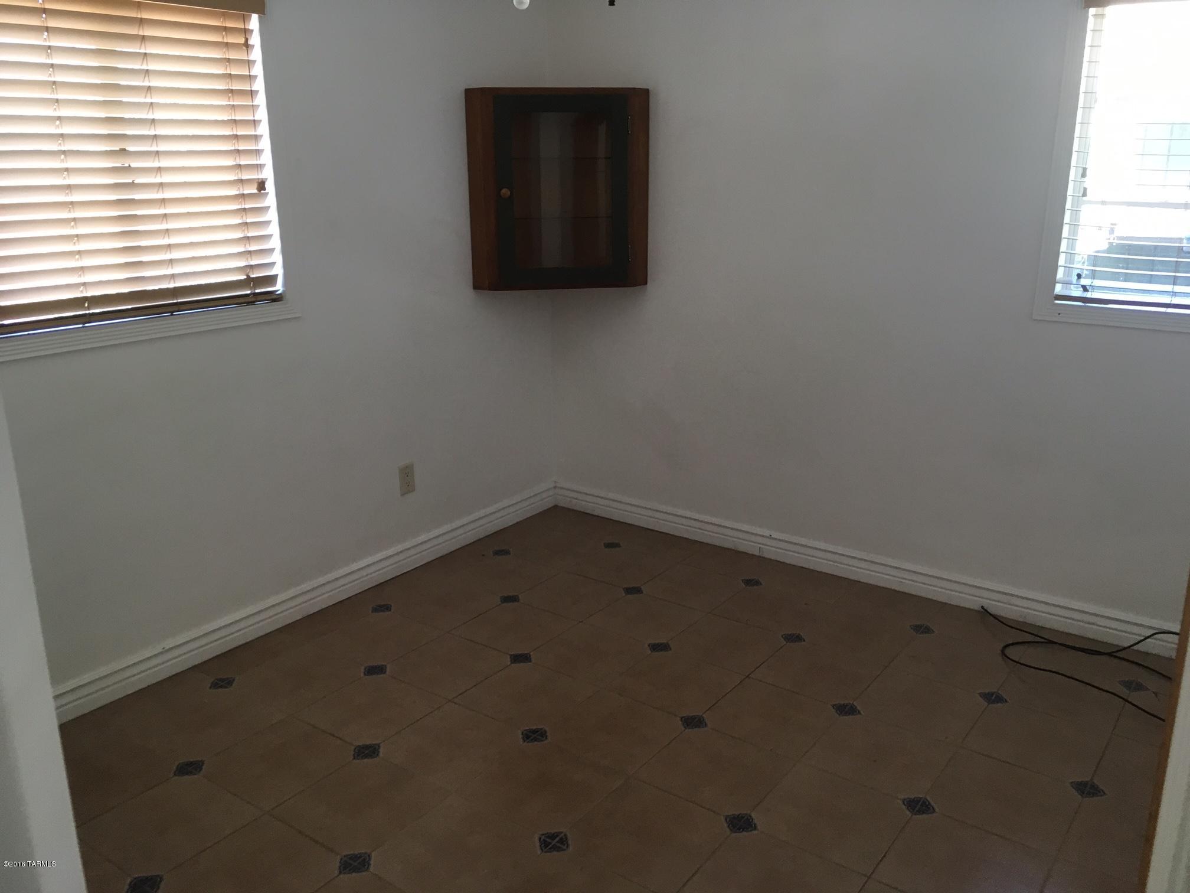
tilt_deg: -16.4
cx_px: 595
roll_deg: -1.3
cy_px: 446
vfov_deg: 48.2
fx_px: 997
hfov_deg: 61.7
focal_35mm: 29
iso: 40
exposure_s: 1/30
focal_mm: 4.15
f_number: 2.2
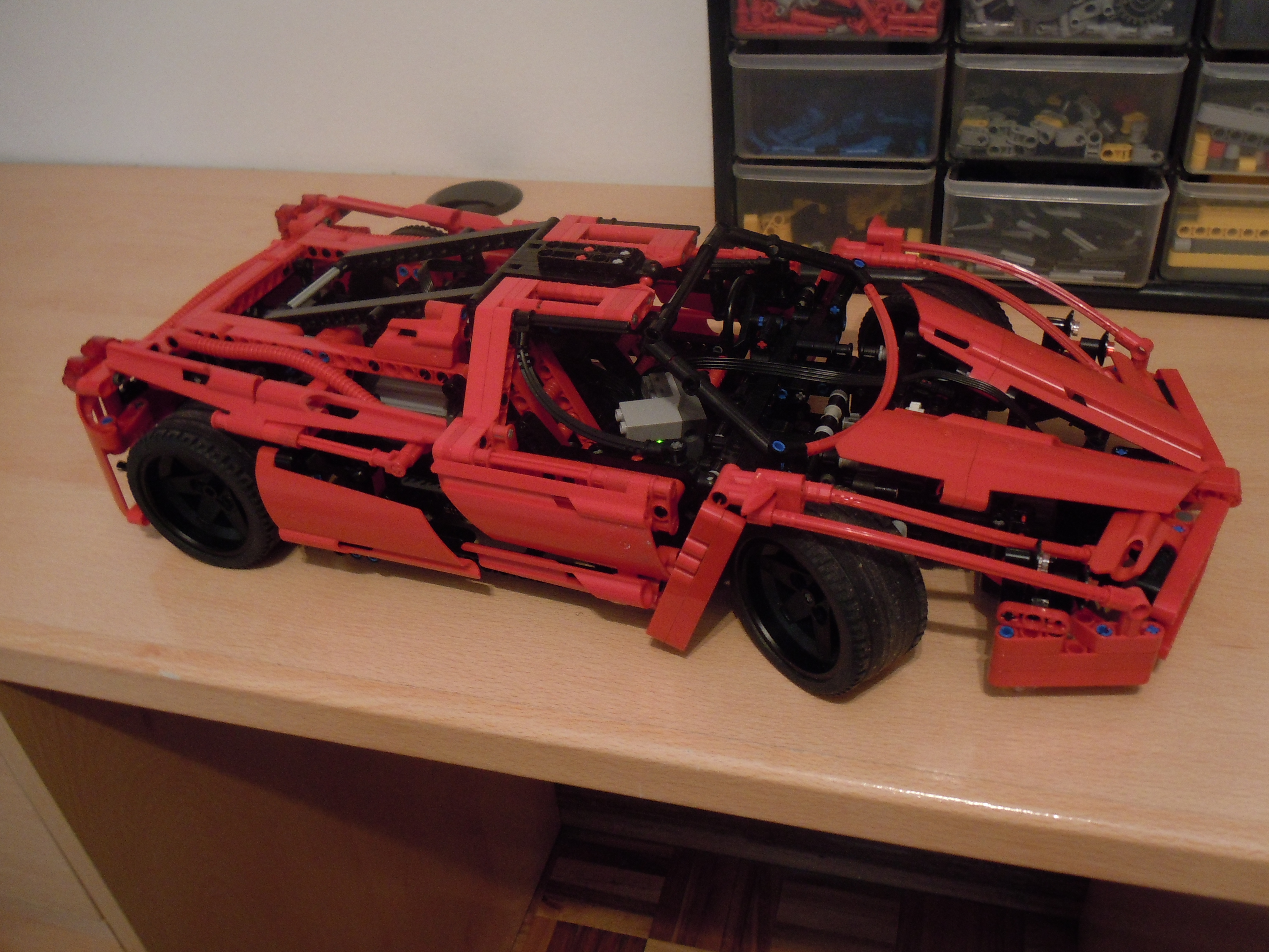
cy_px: 476
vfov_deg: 46.8
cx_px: 634
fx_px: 1100
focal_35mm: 30
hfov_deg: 60.0
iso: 400
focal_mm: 5.4
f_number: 3.5
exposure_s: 1/8
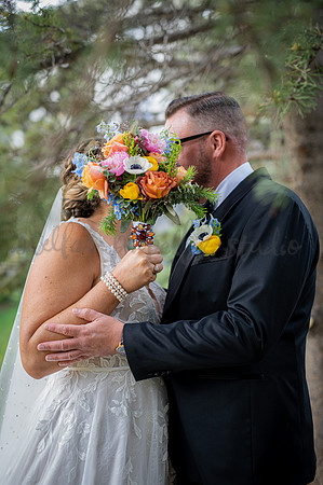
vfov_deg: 39.6
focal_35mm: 50
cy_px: 242
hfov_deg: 26.9
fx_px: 674
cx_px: 162
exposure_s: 1/250
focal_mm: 50
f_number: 2.2
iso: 125
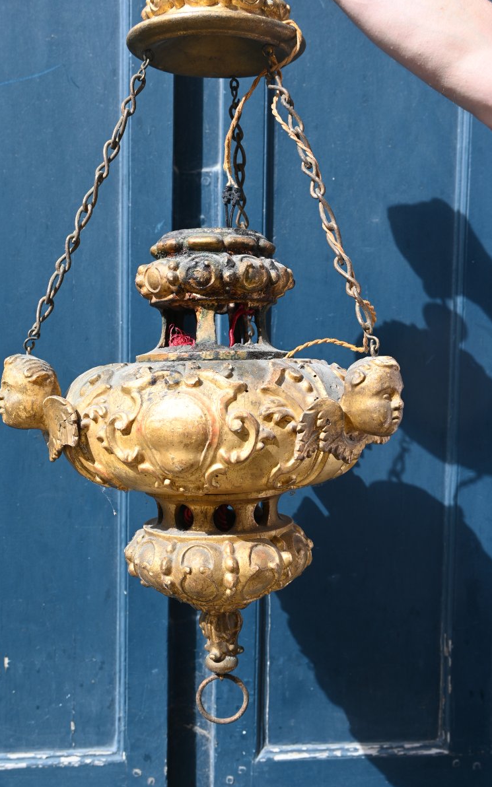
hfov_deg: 32.0
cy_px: 394
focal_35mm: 40
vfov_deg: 49.3
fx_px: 858
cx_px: 241
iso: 125
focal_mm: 26
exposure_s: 1/250
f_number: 5.6
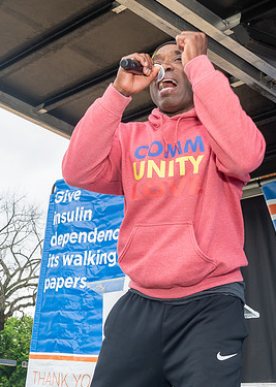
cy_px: 205
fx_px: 770
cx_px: 90
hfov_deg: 20.3
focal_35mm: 70
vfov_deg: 28.3
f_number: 7.1
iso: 400
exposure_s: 1/250
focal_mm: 20
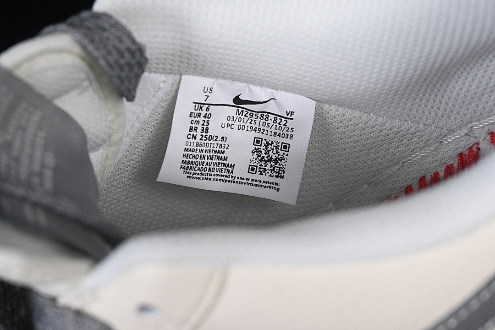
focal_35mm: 75
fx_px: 1031
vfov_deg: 18.2
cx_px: 248
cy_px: 165
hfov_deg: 27.0
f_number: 7.1
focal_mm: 50
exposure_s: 1/80
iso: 160
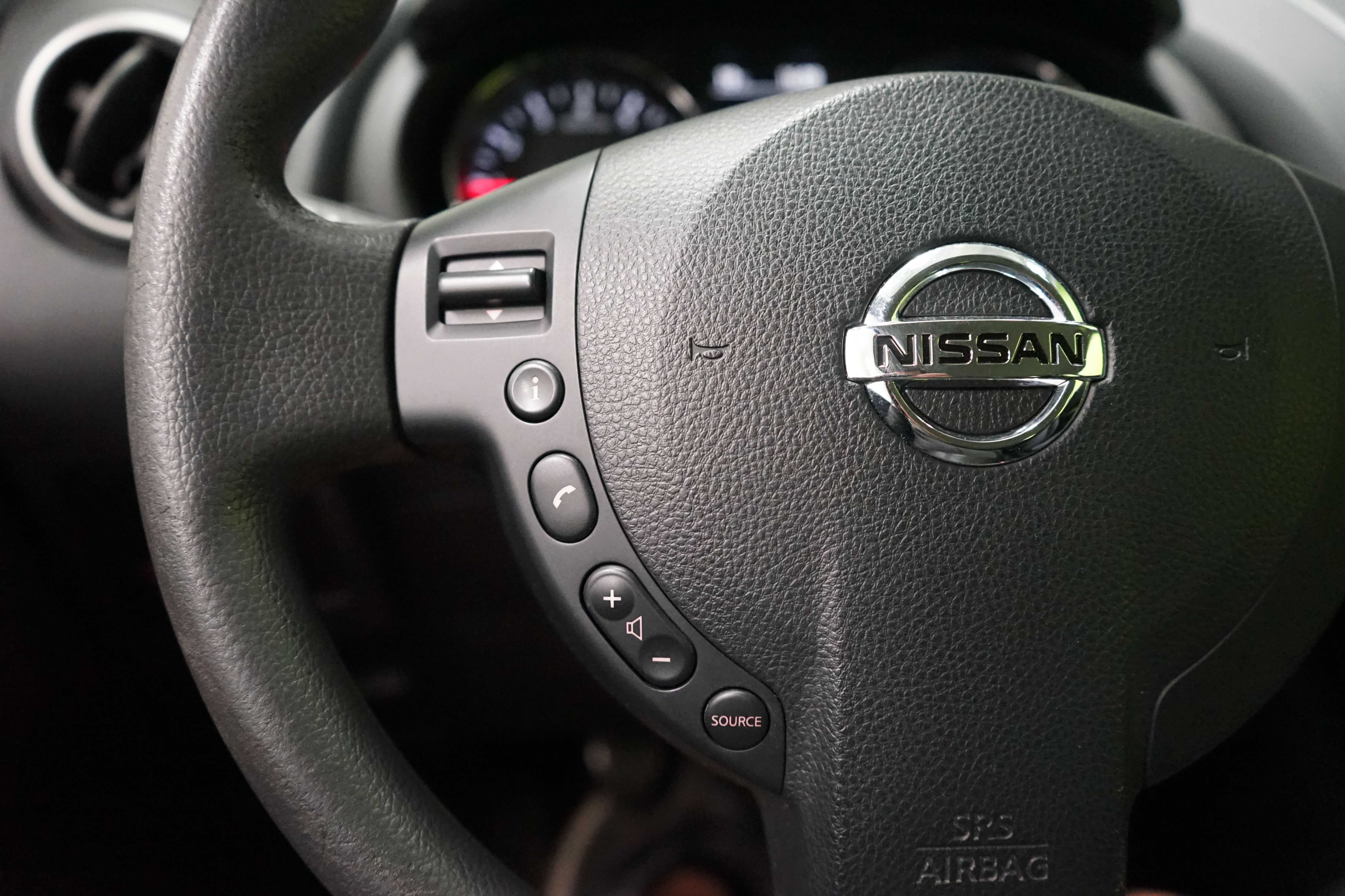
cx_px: 672
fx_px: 1046
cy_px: 448
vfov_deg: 46.4
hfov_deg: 65.5
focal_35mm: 28
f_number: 3.5
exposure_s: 1/60
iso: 6400
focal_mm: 28
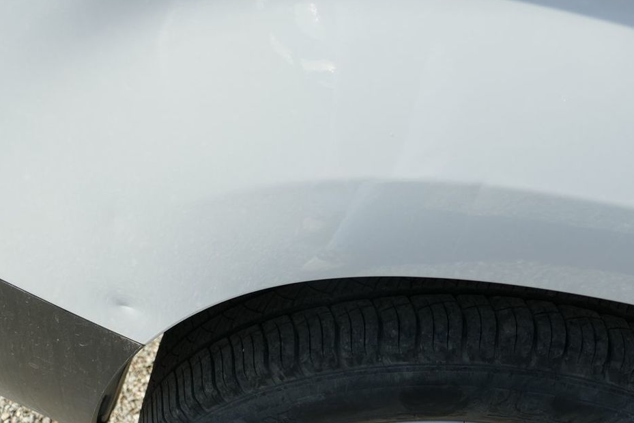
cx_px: 318
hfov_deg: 46.4
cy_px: 198
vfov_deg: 31.9
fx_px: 739
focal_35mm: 42
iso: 125
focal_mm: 14.24
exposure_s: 1/800
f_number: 3.1
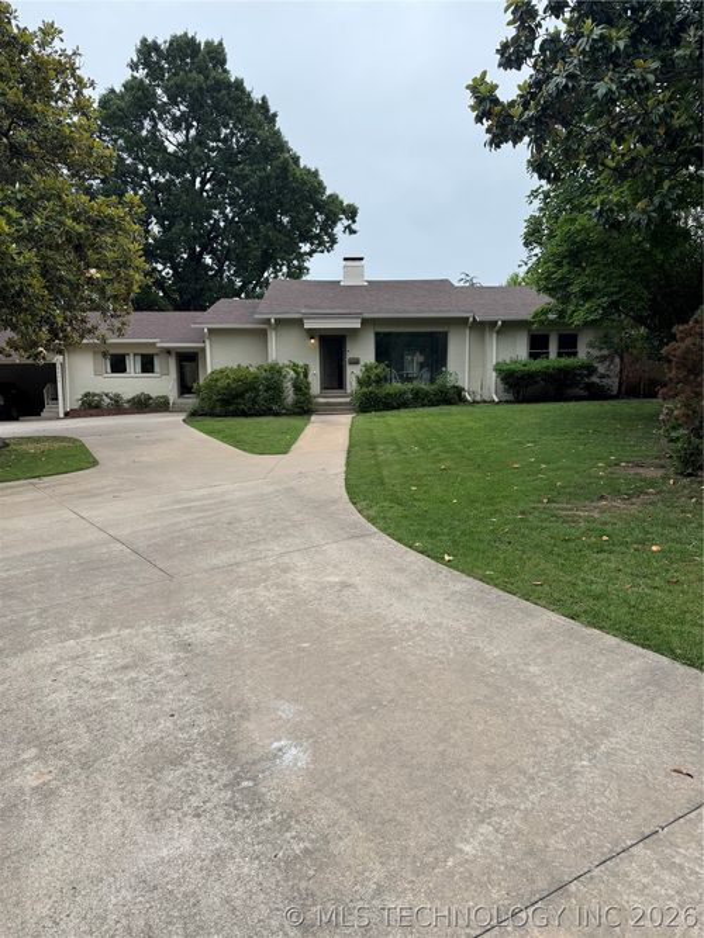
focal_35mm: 24
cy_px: 469
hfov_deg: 56.8
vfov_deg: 71.6
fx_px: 651
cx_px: 352
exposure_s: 1/2041
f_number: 1.78
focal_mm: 6.76
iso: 80
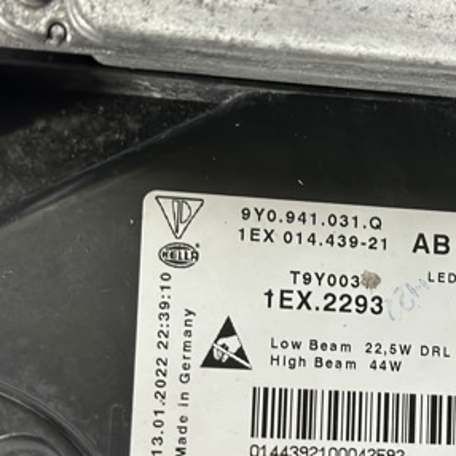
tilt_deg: -62.6
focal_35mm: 95
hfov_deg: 18.2
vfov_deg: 18.3
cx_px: 344
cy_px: 234
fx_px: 1416
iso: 320
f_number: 1.78
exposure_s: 1/33
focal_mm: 6.86
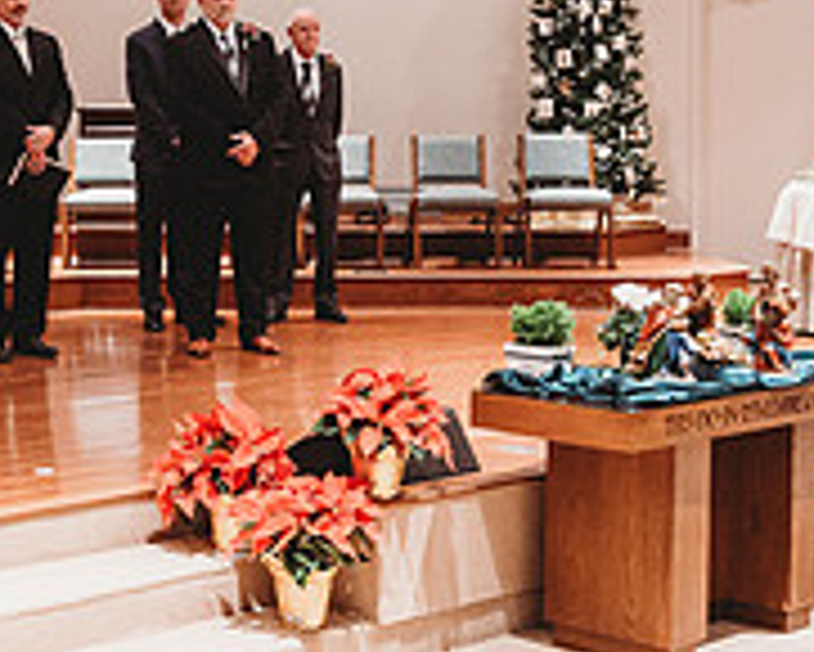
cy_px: 209
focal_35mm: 72
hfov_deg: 24.8
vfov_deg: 21.2
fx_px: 1736
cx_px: -45
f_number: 4
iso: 2000
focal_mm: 24
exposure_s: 1/125
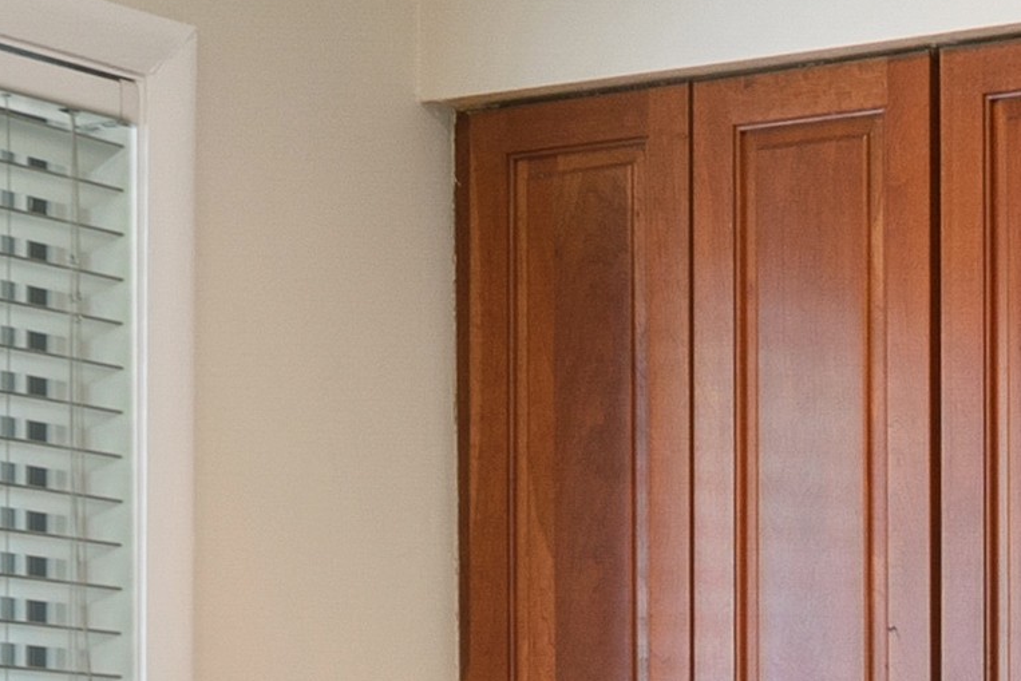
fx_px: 3801
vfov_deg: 9.9
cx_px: 1186
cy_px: 1061
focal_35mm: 134
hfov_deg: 14.8
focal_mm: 17
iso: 200
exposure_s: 1.3
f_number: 8
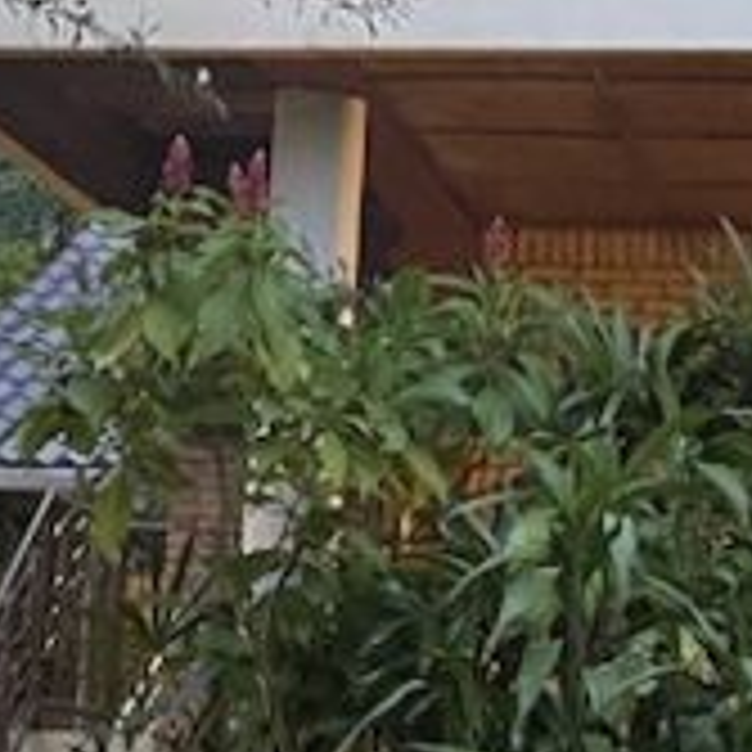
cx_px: 594
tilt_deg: +18.4
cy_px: -149
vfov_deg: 12.1
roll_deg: -3.0
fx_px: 3465
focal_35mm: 141
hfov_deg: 12.3
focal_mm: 4.25
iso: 640
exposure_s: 1/30
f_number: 1.8
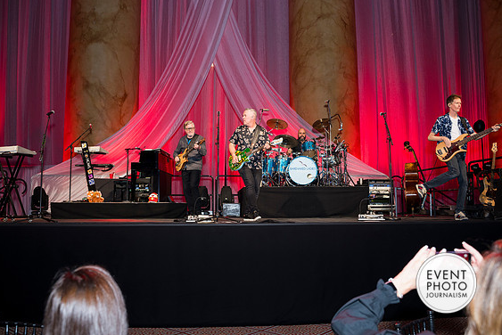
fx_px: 419
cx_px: 247
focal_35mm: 30
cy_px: 169
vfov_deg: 43.7
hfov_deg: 61.9
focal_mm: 28
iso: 800
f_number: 4
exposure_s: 1/100
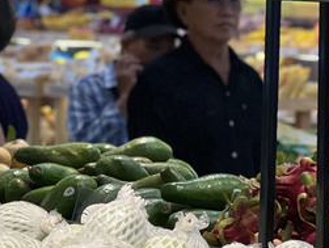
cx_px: 41
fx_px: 2332
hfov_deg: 8.0
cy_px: 101
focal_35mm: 245
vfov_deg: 6.1
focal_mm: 9
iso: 200
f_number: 2.8
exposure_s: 1/100
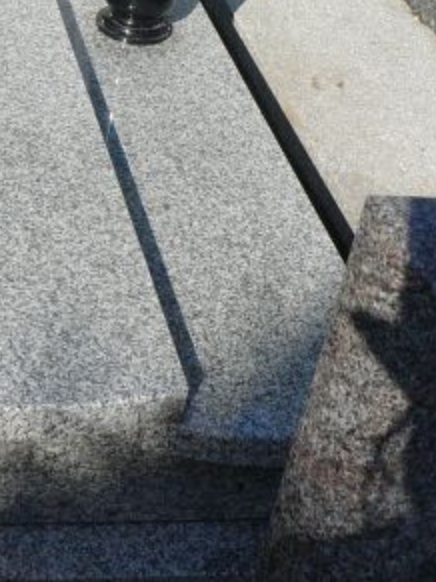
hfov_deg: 18.7
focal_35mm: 77
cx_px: 28
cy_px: -52
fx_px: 1294
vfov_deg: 23.8
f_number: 5
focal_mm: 5.2
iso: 80
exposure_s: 1/400
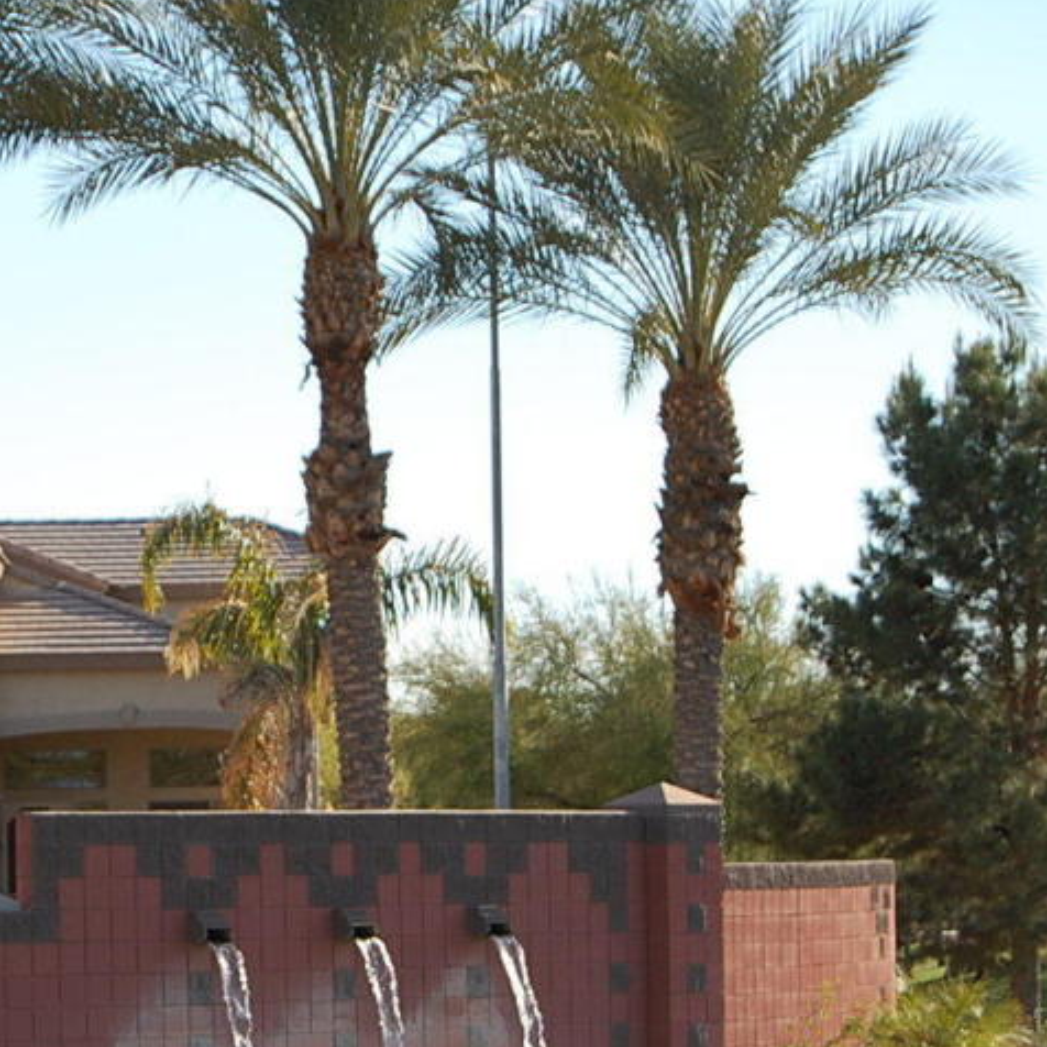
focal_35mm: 170
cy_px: 770
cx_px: 69
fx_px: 5818
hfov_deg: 10.2
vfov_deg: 10.3
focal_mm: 55
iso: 250
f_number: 5.6
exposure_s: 1/500
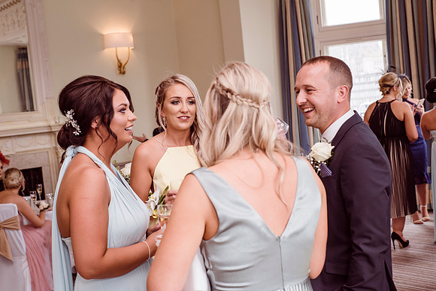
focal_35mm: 50
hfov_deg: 39.6
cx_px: 218
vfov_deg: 27.0
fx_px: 606
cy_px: 146
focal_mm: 50
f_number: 5.6
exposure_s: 1/100
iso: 400
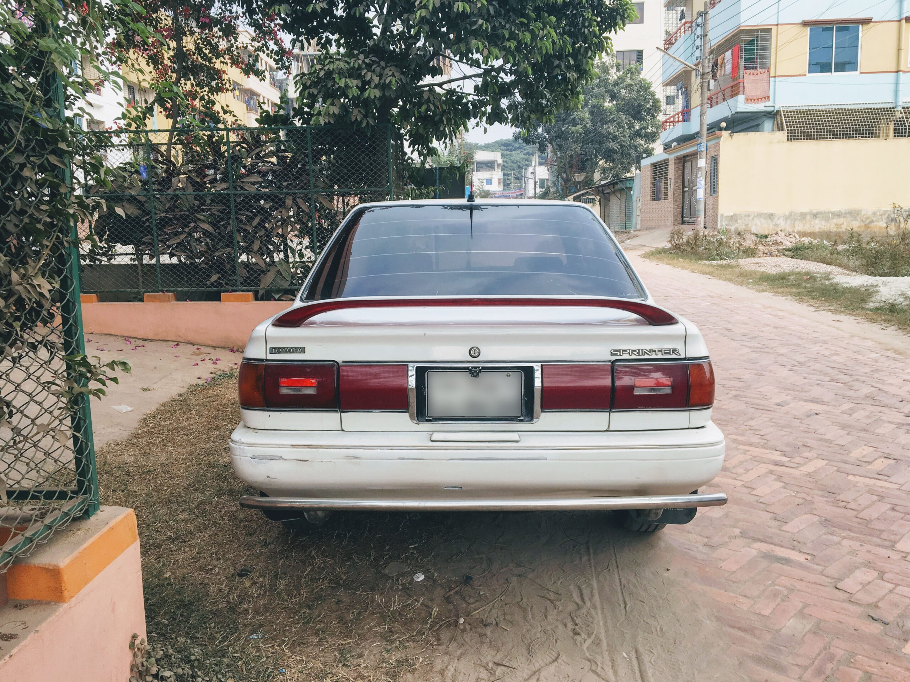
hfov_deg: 61.7
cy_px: 341
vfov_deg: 48.2
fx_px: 762
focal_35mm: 29
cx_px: 455
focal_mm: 4.15
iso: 25
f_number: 2.2
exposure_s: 1/427
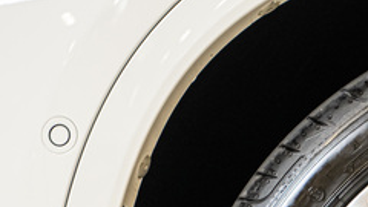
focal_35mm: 335
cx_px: 588
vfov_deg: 3.6
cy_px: 409
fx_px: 3269
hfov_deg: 6.3
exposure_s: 1/160
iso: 640
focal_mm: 75
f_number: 2.8
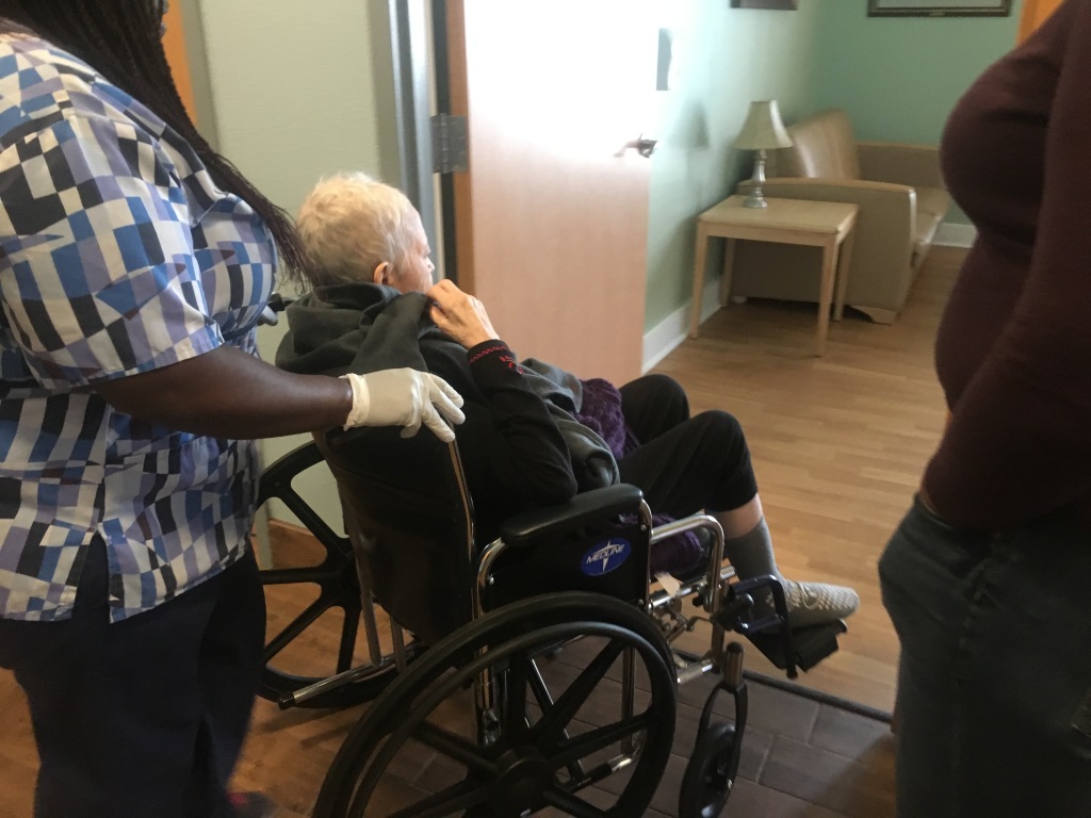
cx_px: 546
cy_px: 409
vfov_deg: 48.2
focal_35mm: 29
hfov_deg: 61.7
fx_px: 914
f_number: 2.2
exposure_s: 1/15
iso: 200
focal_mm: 4.15
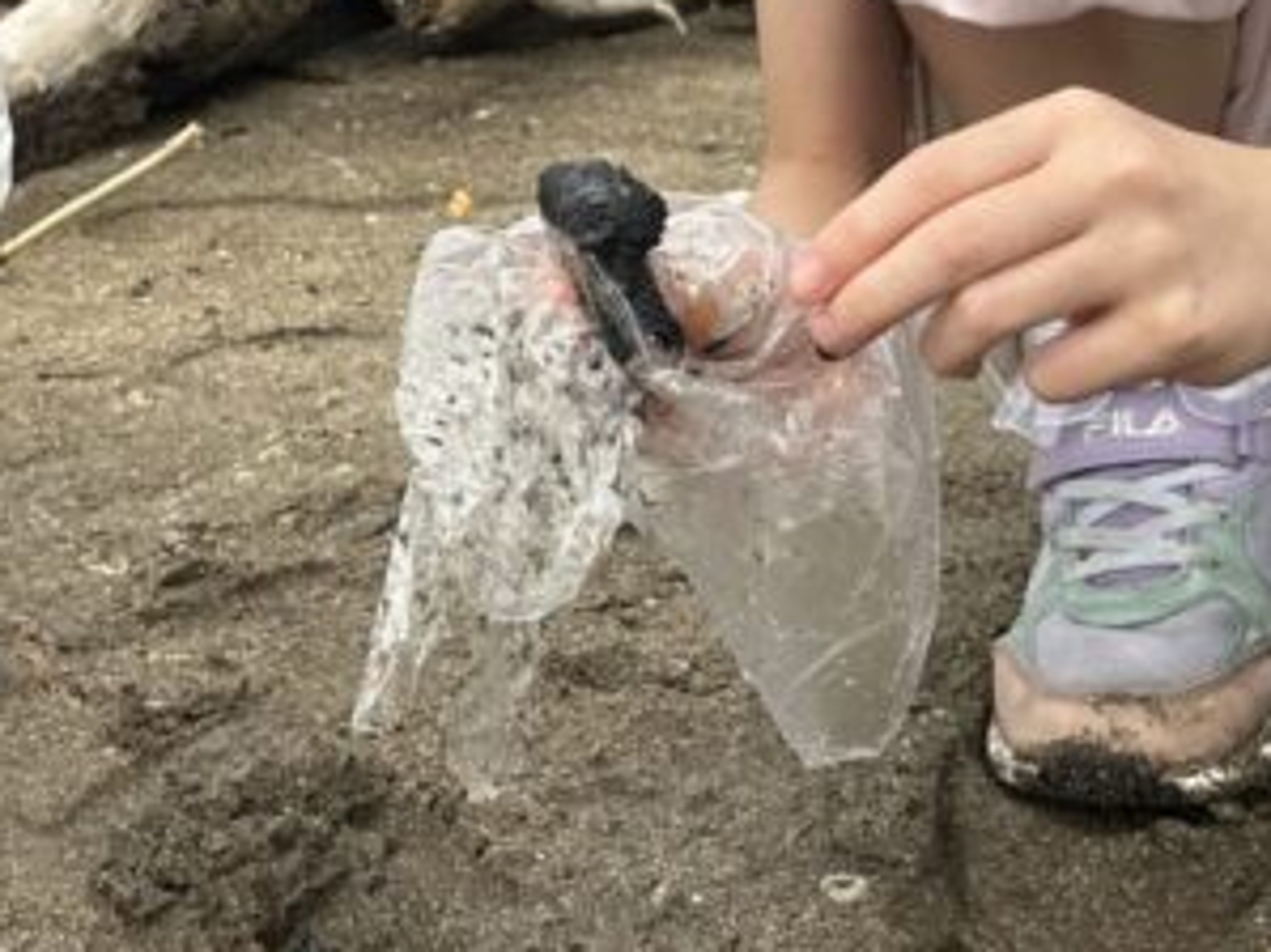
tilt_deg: -11.7
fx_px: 3267
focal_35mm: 89
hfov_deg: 21.8
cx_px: 268
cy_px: 149
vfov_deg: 16.4
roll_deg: -0.4
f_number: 1.5
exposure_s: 1/780
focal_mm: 5.7
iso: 50
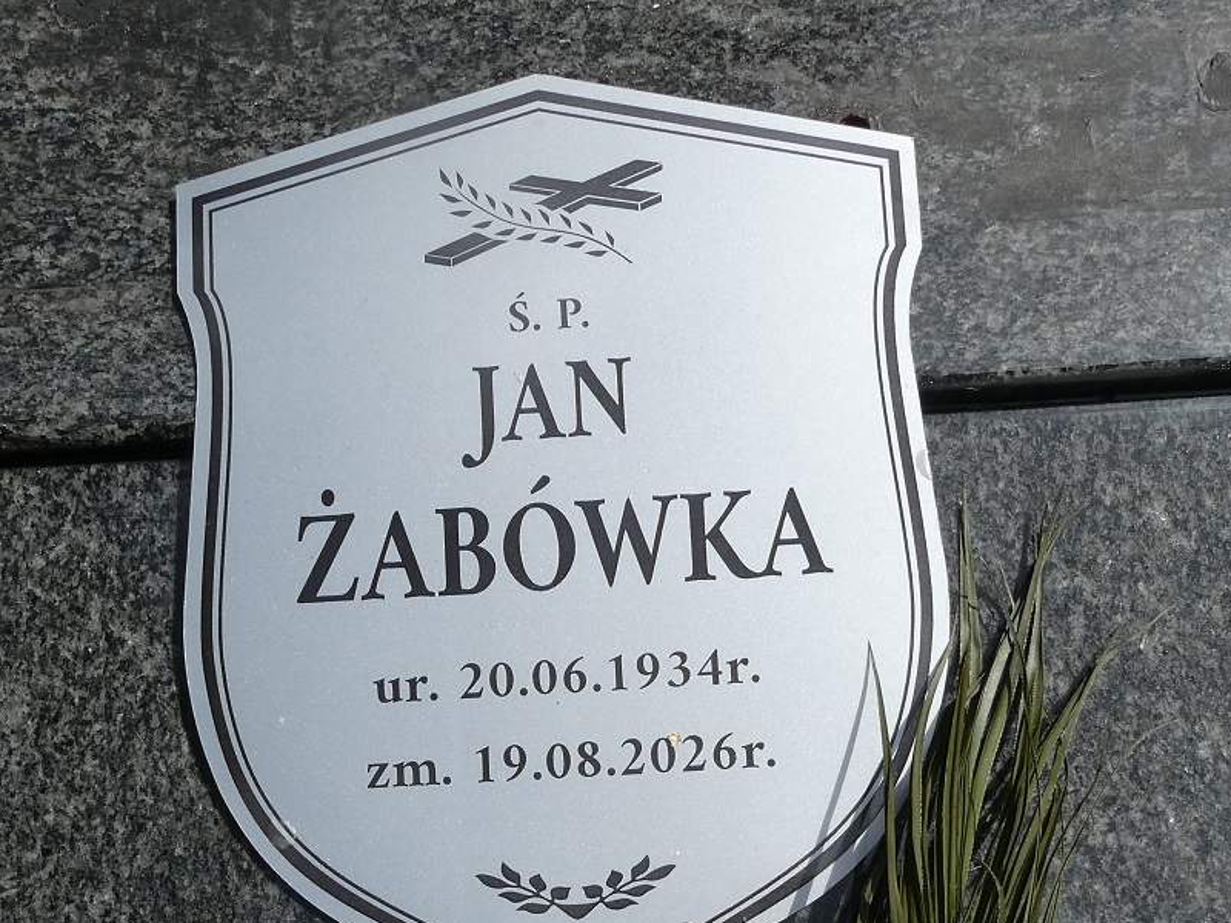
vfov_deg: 29.8
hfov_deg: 39.6
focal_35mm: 48
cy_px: 695
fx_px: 1707
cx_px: 540
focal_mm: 4.3
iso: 80
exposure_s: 1/1000
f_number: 4
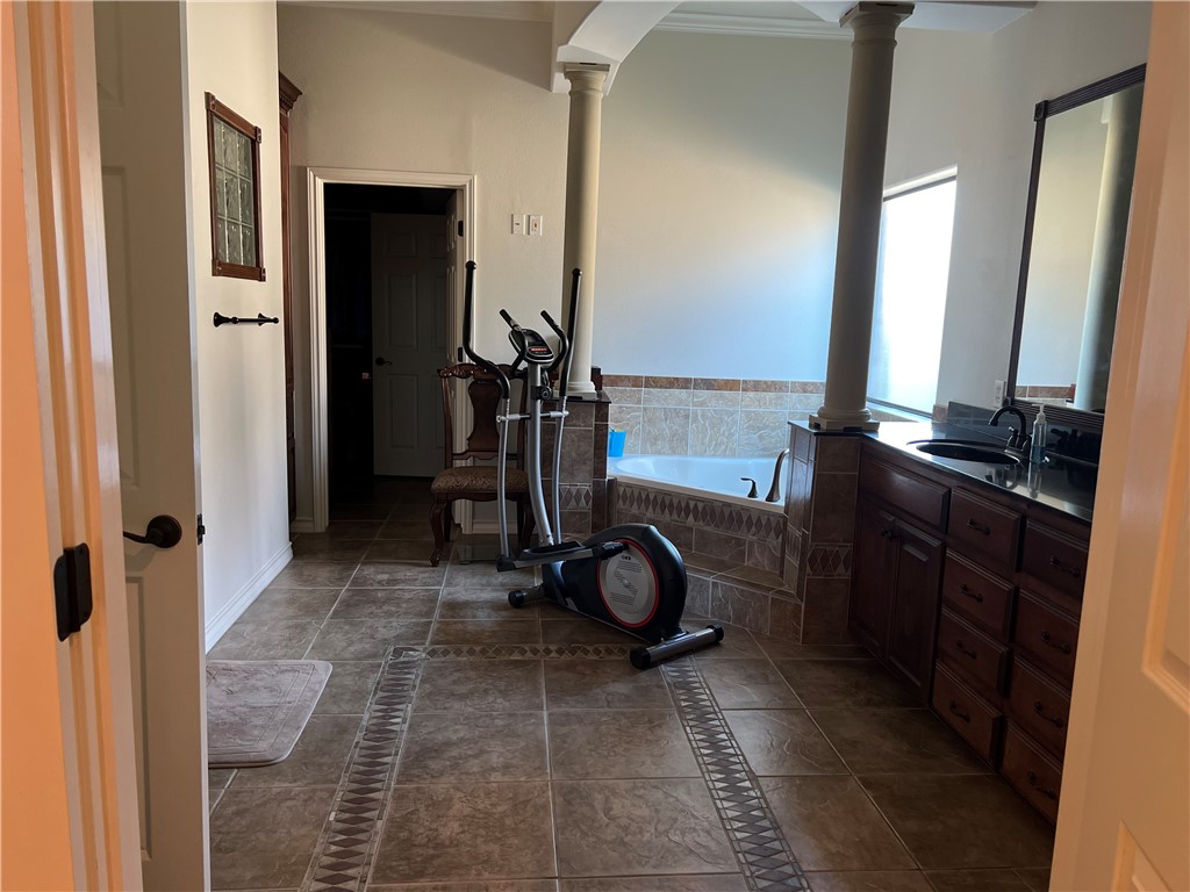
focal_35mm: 26
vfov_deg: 53.1
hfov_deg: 67.3
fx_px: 894
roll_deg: -2.0
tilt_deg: -9.7
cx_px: 595
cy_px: 446
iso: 200
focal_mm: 5.7
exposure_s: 1/60
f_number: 1.5
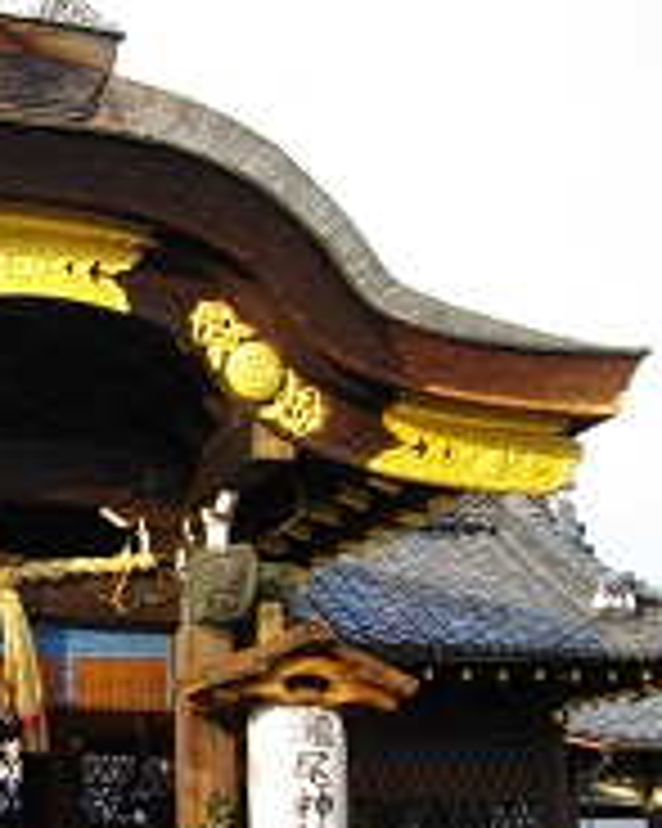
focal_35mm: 66
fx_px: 1618
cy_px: 580
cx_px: -38
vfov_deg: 28.5
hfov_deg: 22.1
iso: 100
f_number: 2.9
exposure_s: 1/320
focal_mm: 5.7
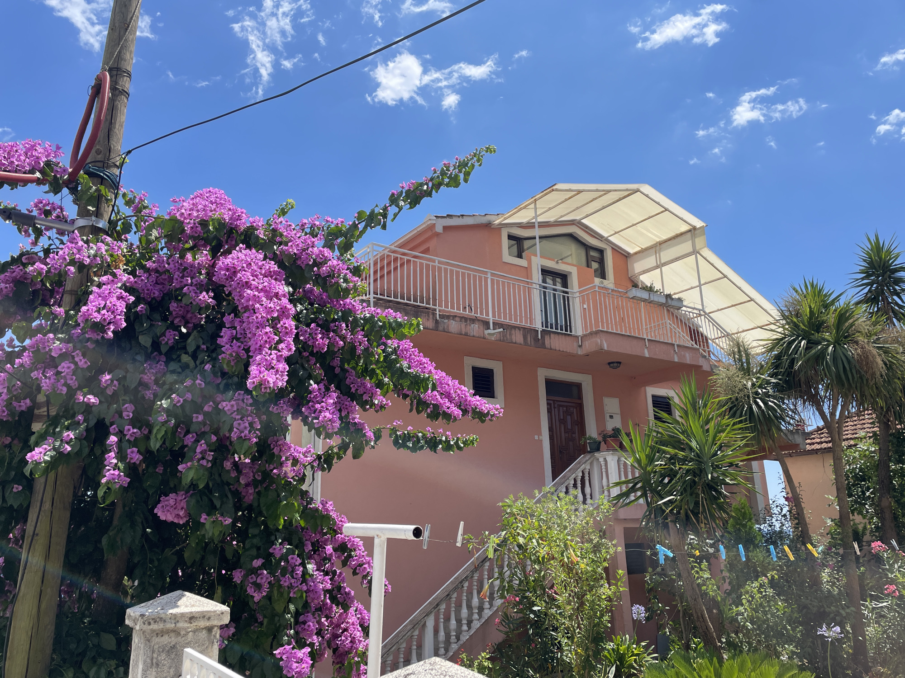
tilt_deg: +17.0
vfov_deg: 53.1
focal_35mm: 26
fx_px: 680
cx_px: 452
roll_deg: +1.5
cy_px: 339
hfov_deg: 67.3
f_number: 1.6
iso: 32
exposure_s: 1/3610
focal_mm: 4.2
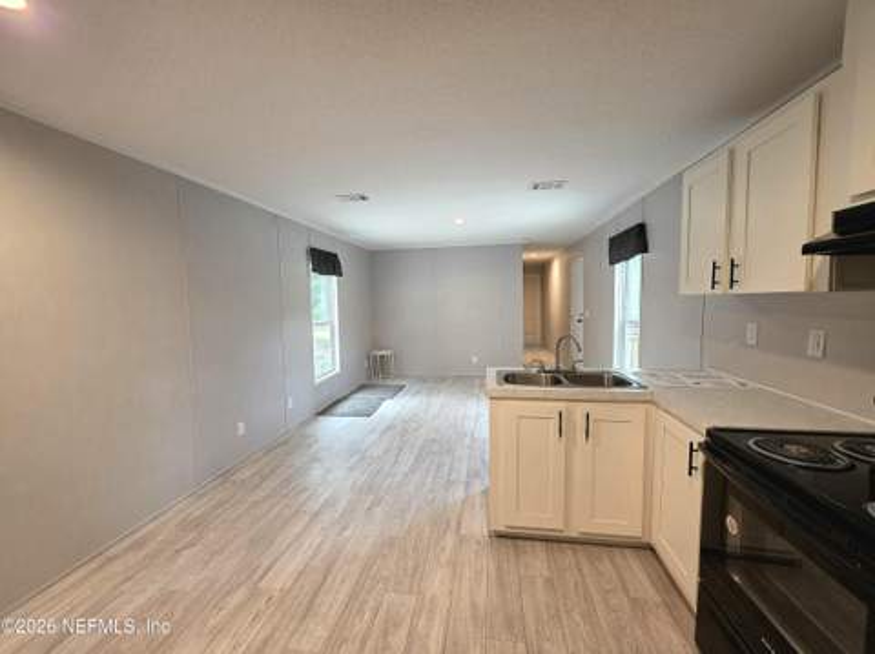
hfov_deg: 106.2
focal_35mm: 13
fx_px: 328
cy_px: 327
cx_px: 438
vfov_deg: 89.8
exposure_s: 1/120
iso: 250
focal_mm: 2.2
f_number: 1.9
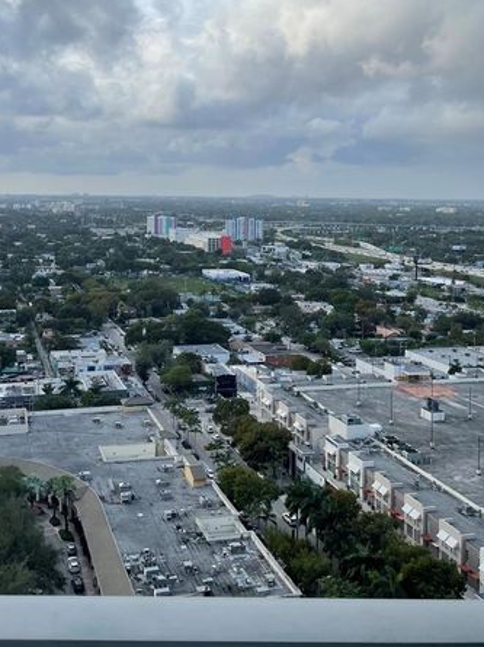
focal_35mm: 39
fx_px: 728
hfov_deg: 36.4
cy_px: 196
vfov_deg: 46.8
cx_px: 167
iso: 32
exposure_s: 1/2398
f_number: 1.6
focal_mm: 4.2
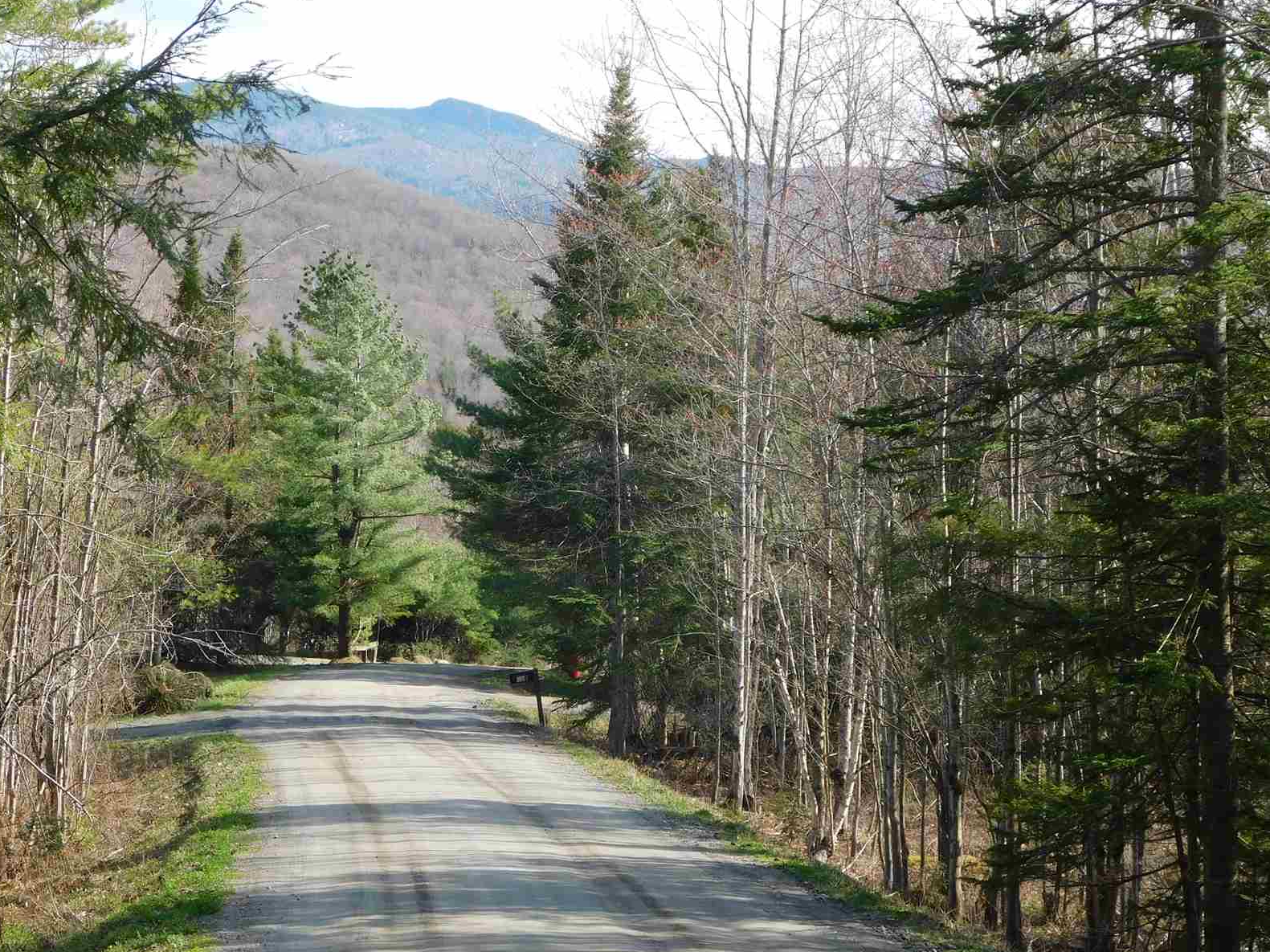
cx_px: 557
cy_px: 444
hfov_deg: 21.3
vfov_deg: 16.1
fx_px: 3375
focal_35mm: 92
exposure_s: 1/320
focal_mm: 12.6
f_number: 4.3
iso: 125
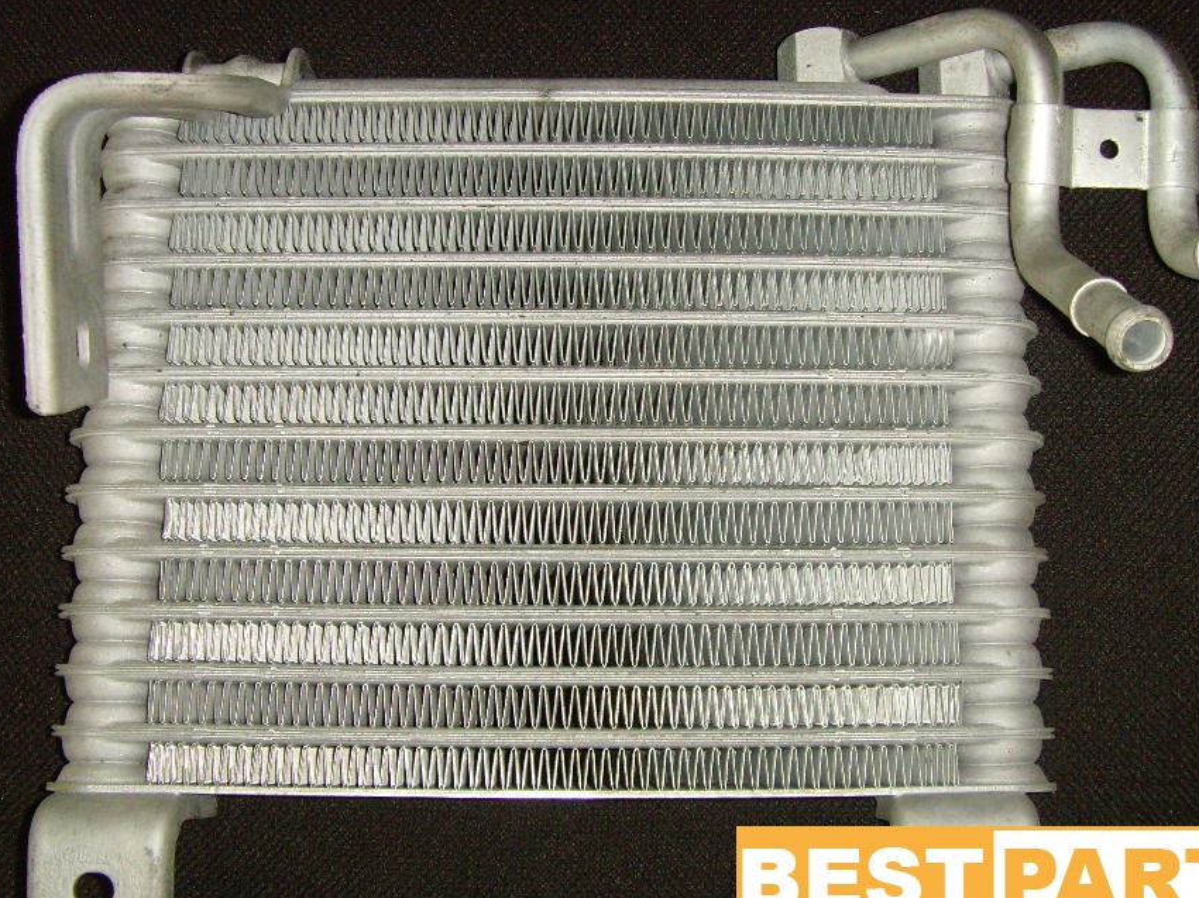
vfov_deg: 30.9
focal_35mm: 47
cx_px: 616
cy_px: 471
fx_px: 1627
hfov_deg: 40.4
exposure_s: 1/45
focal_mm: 6.6
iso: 200
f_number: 3.5
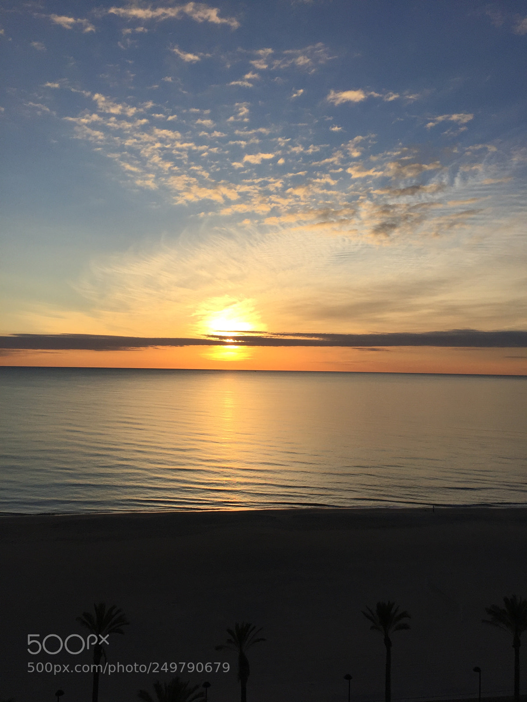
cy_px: 351
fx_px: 589
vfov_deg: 61.7
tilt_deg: +2.7
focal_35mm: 29
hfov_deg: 48.2
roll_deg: -1.2
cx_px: 264
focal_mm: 4.15
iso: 32
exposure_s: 1/2326
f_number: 2.2
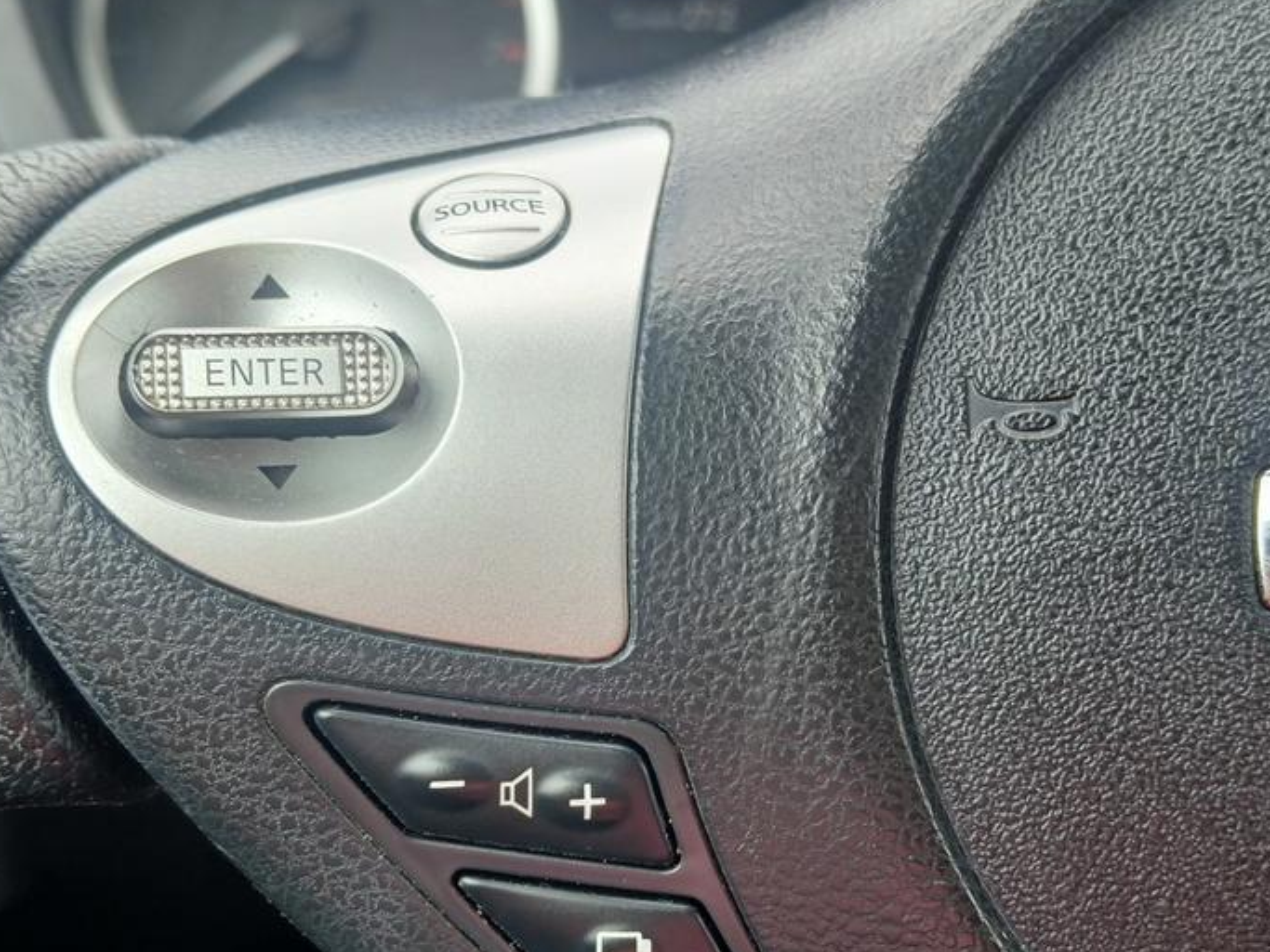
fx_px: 1431
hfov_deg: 47.9
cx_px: 628
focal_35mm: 39
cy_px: 602
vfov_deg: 36.6
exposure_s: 1/60
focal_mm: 3.98
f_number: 1.8
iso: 20
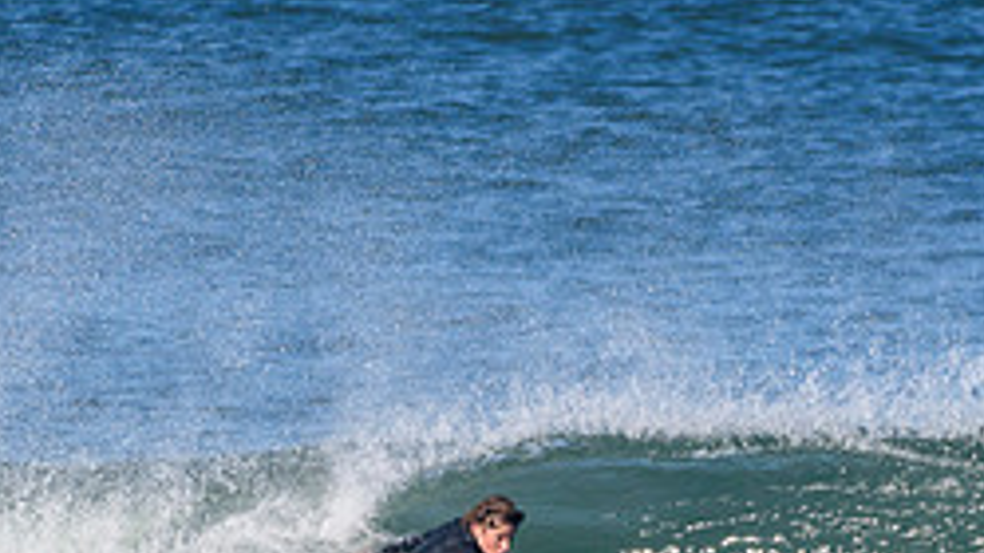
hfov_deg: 1.2
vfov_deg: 0.7
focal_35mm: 1834
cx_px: 561
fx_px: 47847
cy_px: 729
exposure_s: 1/2000
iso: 400
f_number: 5.6
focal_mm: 500
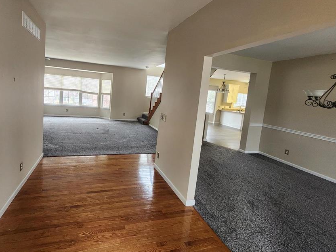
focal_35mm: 16
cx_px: 141
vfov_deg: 77.8
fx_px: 155
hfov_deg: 93.7
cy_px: 112
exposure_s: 1/60
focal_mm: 2.2
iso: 400
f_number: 2.2
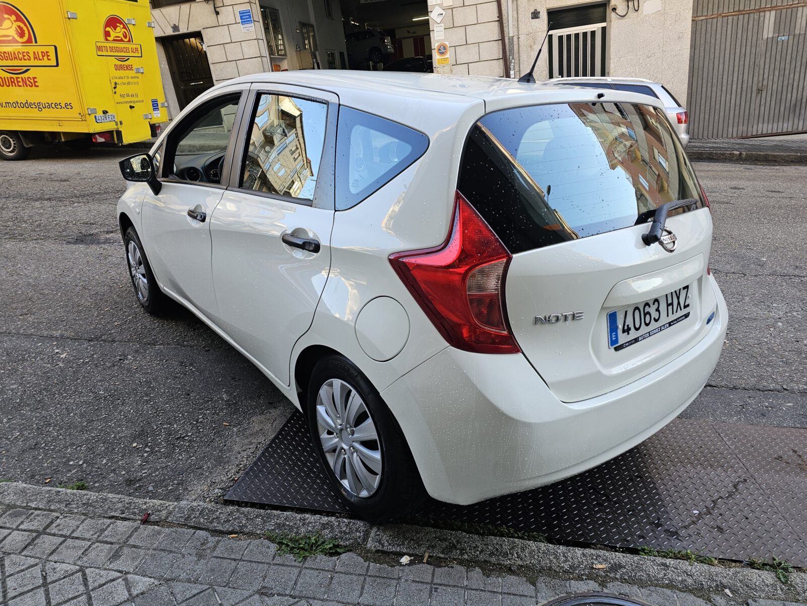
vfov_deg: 58.9
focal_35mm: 23
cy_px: 303
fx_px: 536
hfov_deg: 73.9
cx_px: 404
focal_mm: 6.3
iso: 50
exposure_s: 1/180
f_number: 1.7
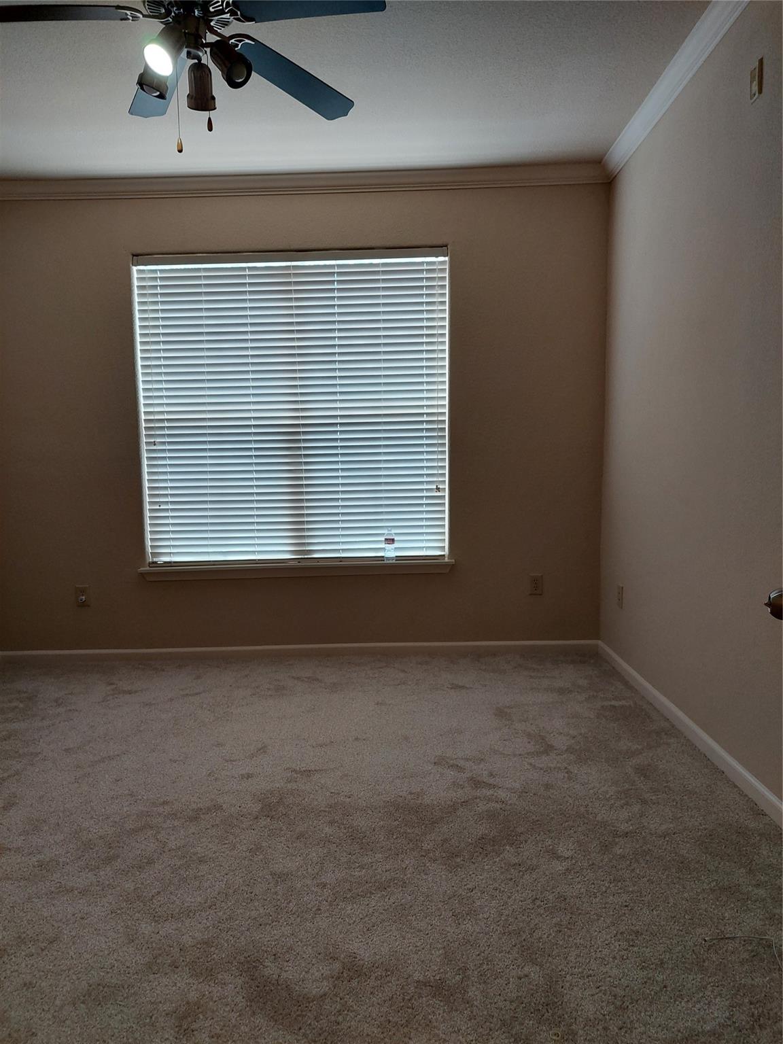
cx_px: 392
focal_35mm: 24
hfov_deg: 56.8
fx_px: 724
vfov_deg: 71.6
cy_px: 522
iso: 64
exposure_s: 1/60
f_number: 1.8
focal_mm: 5.23
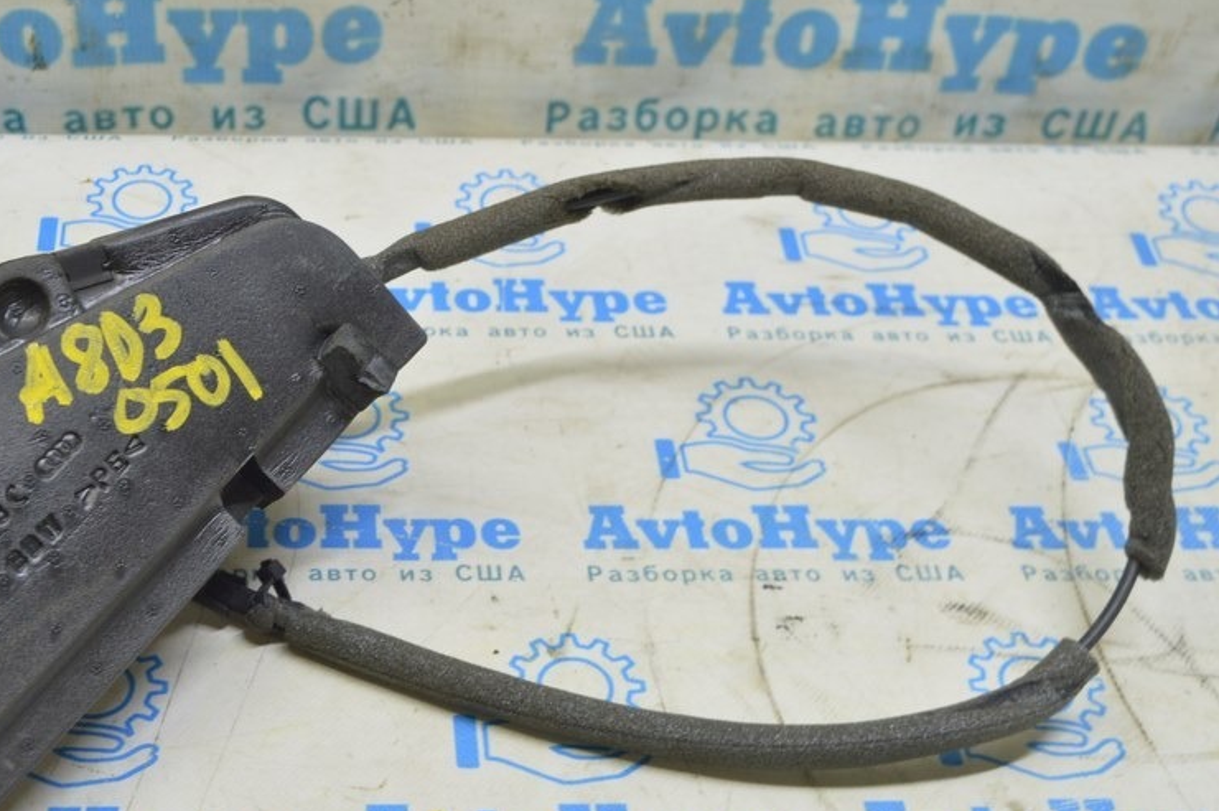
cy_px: 472
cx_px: 377
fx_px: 1827
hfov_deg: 36.4
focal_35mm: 54
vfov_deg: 25.0
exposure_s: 1/20
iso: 400
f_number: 5.6
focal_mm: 26
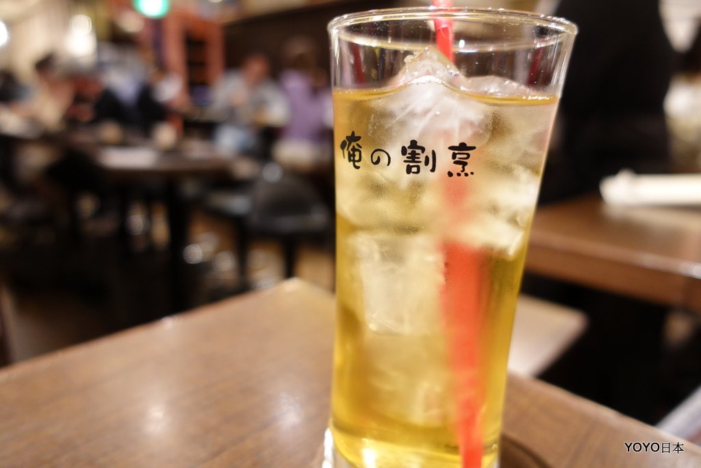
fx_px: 467
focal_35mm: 24
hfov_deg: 73.7
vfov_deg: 53.1
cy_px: 234
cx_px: 350
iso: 640
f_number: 1.8
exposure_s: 1/30
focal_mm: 8.8
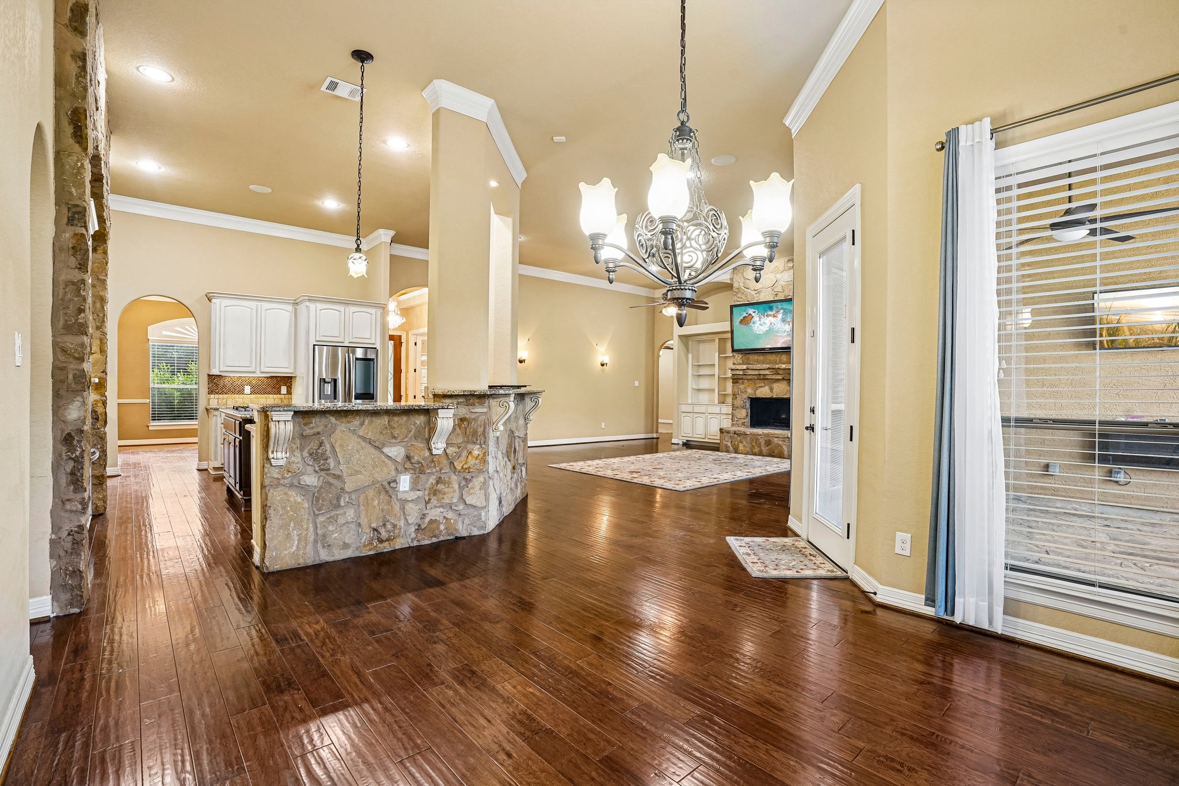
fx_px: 524
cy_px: 393
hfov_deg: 96.7
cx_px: 590
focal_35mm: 16
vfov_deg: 73.7
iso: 400
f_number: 8
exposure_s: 1/8
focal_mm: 16
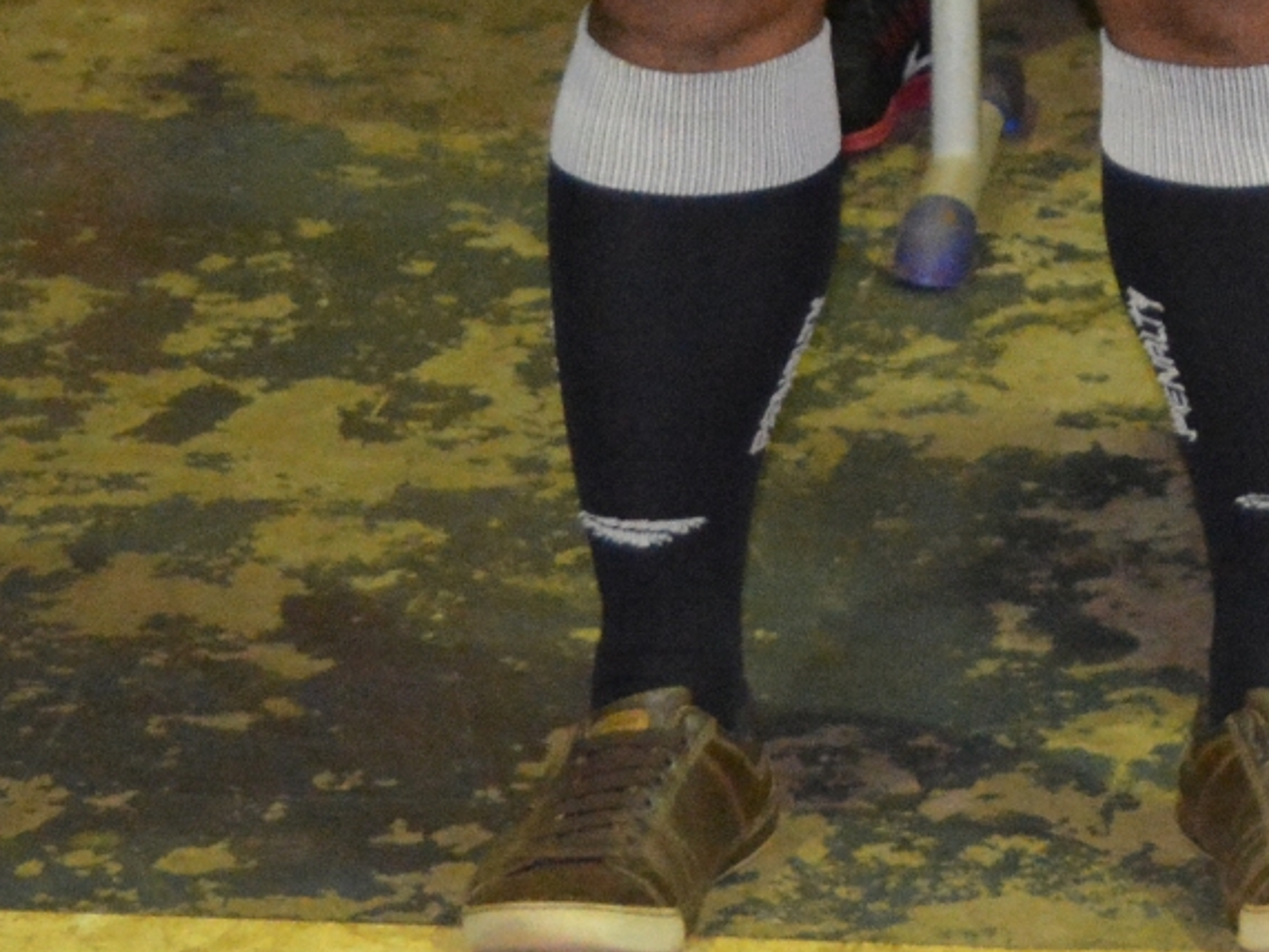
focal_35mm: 224
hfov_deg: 8.6
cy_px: -1118
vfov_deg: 6.4
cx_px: 2021
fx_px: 8196
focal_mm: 29
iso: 2500
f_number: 4.2
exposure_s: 1/60
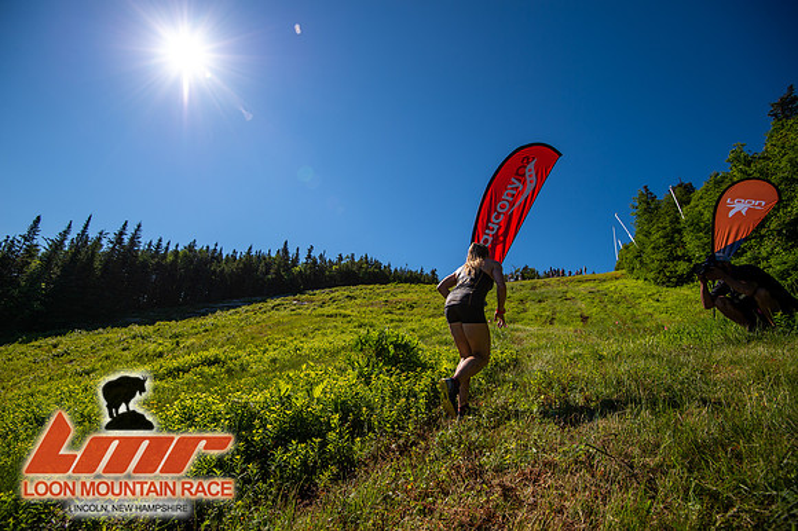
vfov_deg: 73.7
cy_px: 266
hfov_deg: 96.8
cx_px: 399
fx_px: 354
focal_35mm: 16
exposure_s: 1/1250
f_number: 5
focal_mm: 16
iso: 100
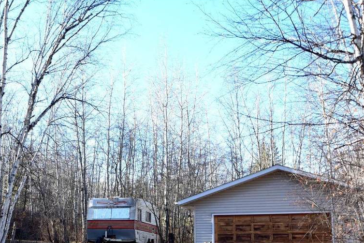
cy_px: 177
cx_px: 87
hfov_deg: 37.8
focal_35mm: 51
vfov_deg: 26.2
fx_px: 516
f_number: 5.6
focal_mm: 20
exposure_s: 1/125
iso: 100
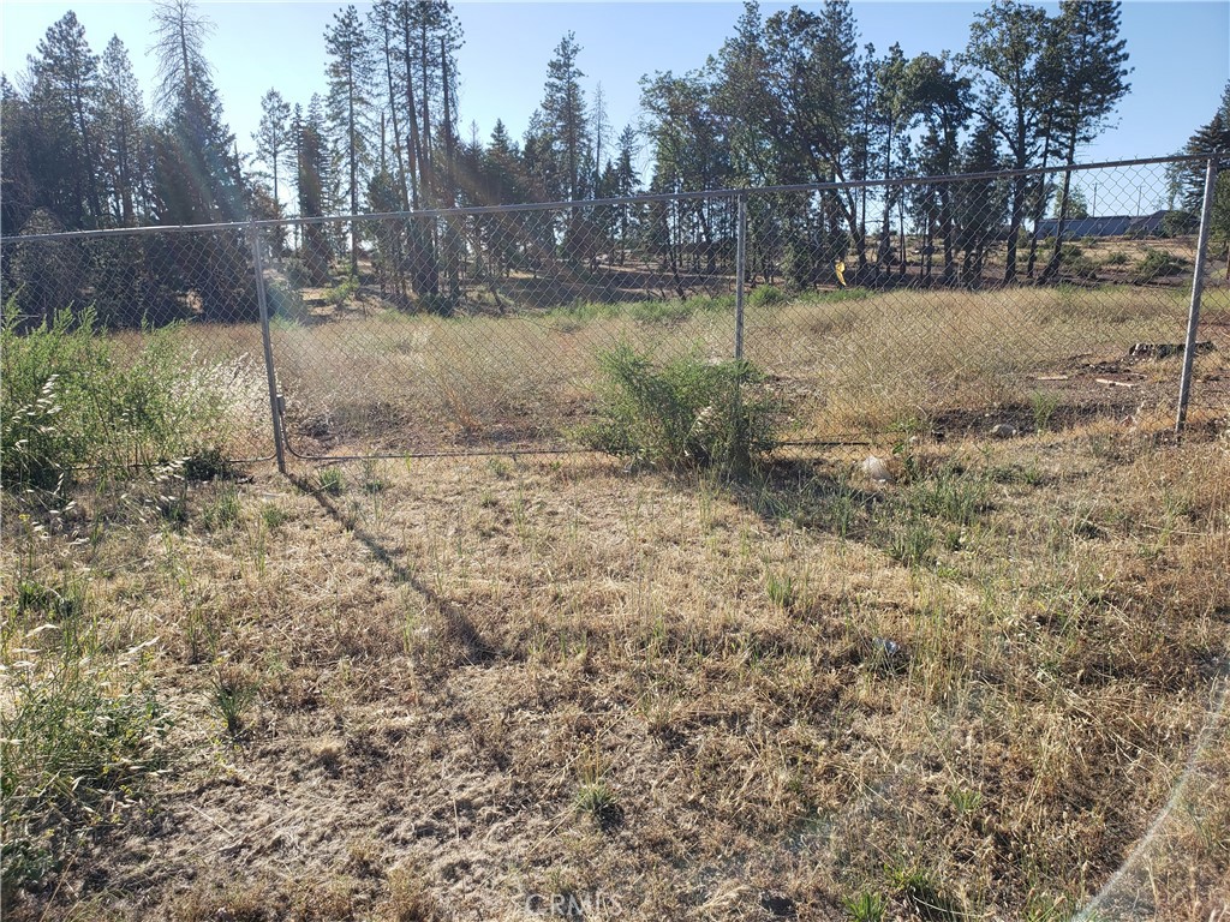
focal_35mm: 26
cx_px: 615
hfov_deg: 67.3
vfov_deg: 53.1
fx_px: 924
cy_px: 461
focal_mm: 4.3
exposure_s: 1/1050
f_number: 2.4
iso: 50
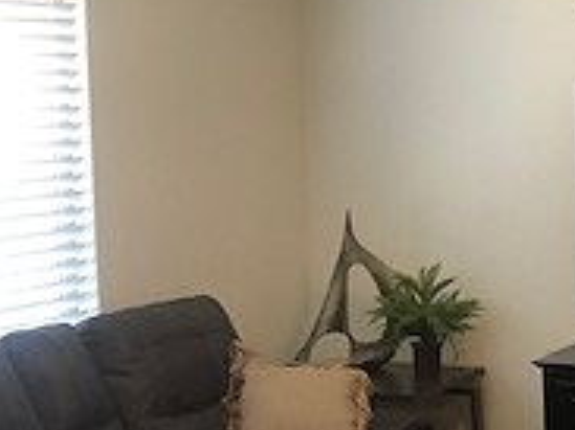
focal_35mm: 98
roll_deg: +1.1
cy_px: 229
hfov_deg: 19.6
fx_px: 1627
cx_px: 547
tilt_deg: -4.9
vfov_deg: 15.1
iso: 40
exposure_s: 1/30
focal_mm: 4
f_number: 1.8
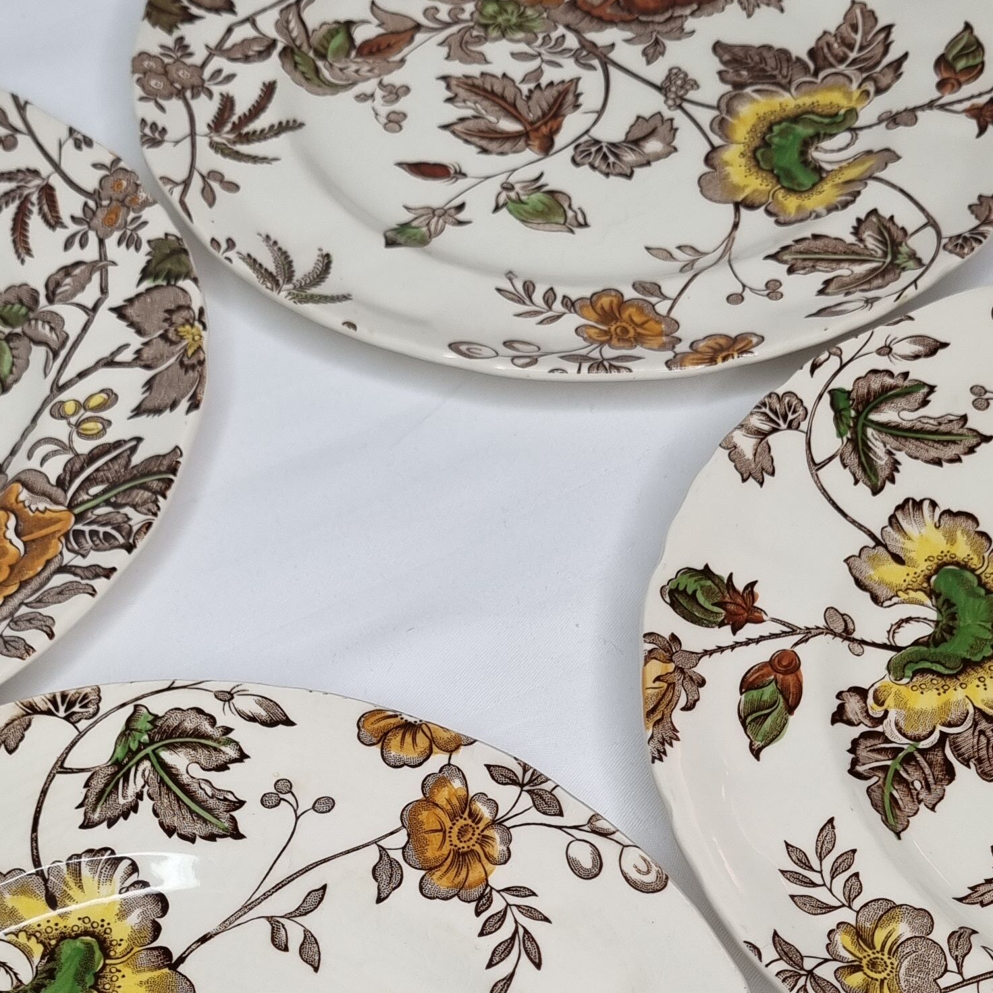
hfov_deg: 27.3
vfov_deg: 26.7
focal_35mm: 63
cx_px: 480
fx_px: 2045
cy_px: 816
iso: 50
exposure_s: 1/237
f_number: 1.8
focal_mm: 5.4
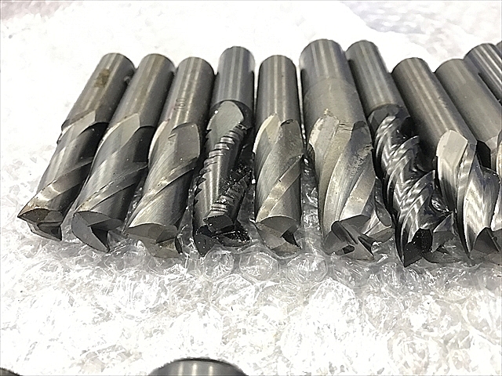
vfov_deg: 49.7
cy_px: 188
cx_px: 251
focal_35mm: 28
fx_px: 406
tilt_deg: -39.6
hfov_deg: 63.4
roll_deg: +0.4
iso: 64
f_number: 1.8
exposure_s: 1/15
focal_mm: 3.99
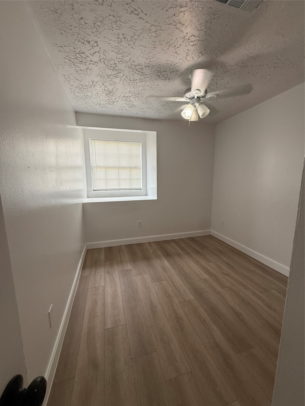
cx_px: 152
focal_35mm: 14
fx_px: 164
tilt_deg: -8.7
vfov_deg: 102.1
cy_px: 203
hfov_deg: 85.7
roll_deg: +0.4
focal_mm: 2.22
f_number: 2.2
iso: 250
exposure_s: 1/120
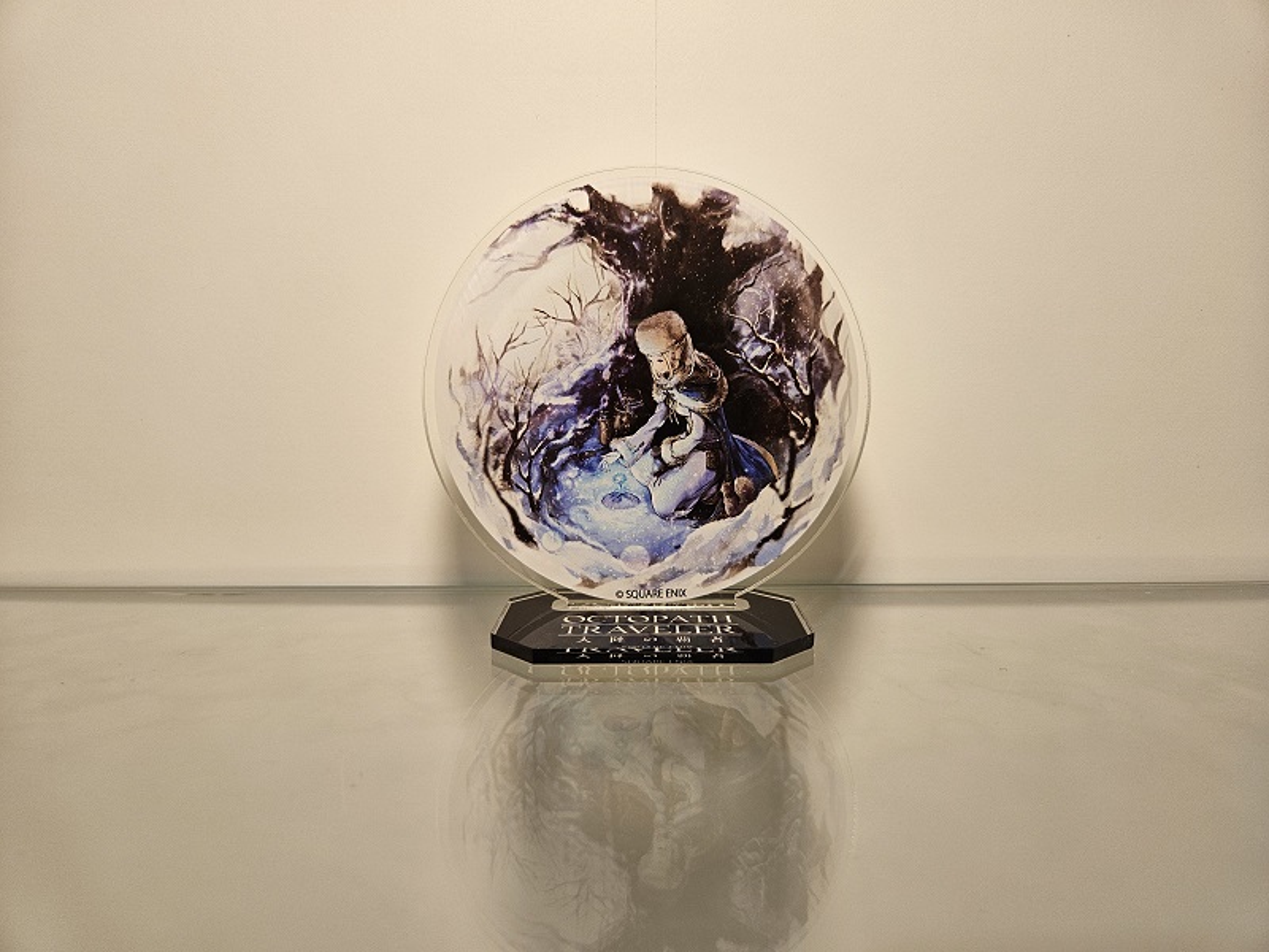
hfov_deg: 73.9
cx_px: 634
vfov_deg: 58.9
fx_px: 843
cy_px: 476
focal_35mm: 23
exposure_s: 1/100
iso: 125
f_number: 1.8
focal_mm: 5.4
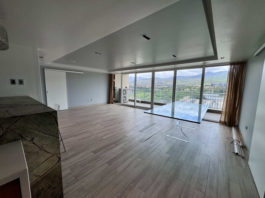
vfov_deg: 85.7
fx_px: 107
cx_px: 132
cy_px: 99
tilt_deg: -6.6
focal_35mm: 14
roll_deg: -0.5
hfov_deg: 102.1
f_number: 2.2
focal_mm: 2.22
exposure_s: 1/392
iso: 40
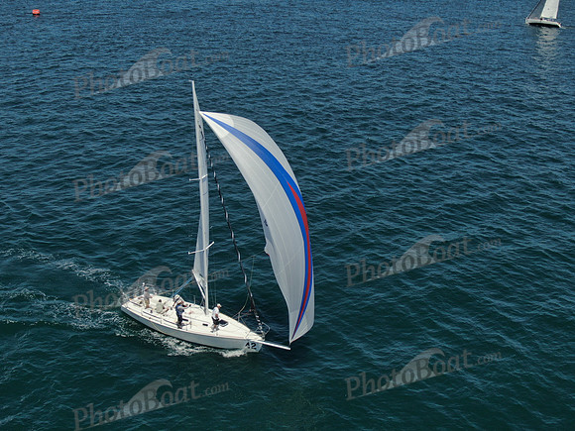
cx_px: 288
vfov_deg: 30.3
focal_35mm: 48
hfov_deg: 39.7
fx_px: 797
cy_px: 216
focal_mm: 8.6
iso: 100
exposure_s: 1/1250
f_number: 3.8
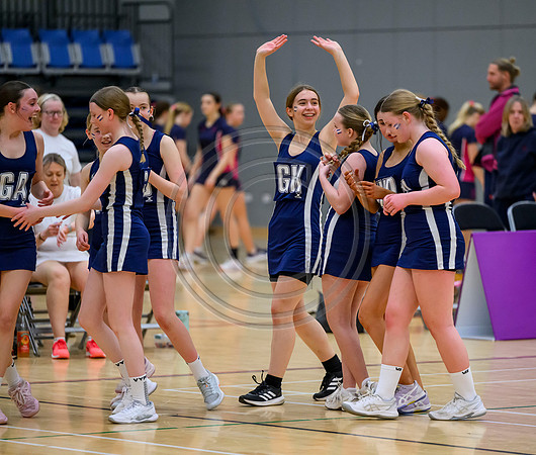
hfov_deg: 8.1
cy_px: 228
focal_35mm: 233
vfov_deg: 6.9
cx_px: 341
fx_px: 3792
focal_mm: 200
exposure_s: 1/1000
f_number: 2.8
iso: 6400
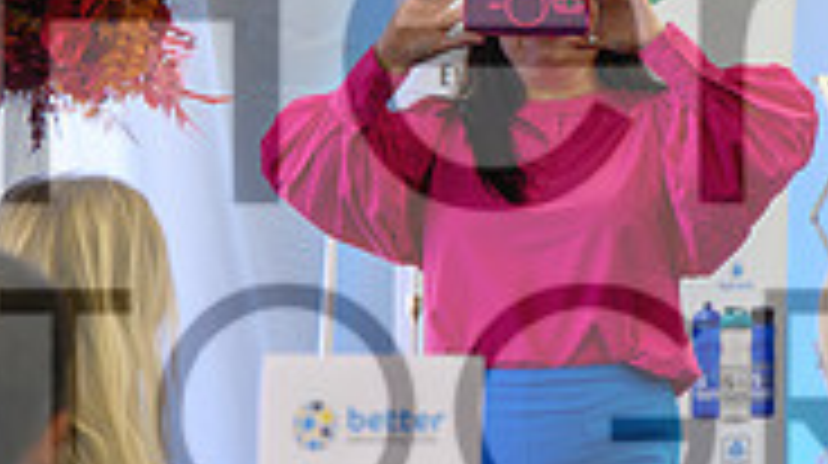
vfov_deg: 4.6
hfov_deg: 8.2
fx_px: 5768
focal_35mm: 263
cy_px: 194
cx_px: 529
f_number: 2.8
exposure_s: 1/200
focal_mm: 77
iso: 2200
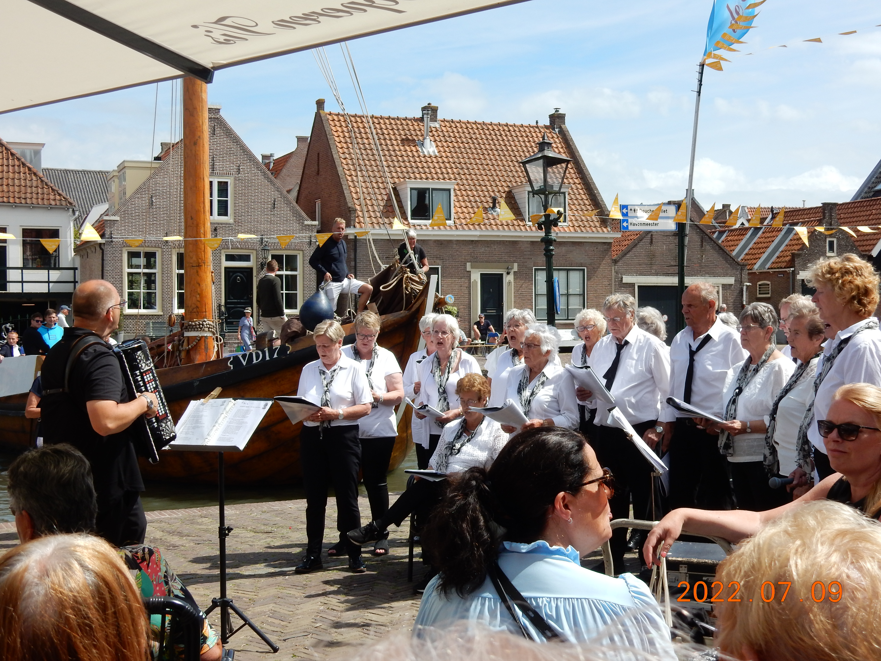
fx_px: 1298
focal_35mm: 51
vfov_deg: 28.6
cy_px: 330
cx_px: 440
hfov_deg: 37.5
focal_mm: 9
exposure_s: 1/800
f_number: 4.5
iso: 125
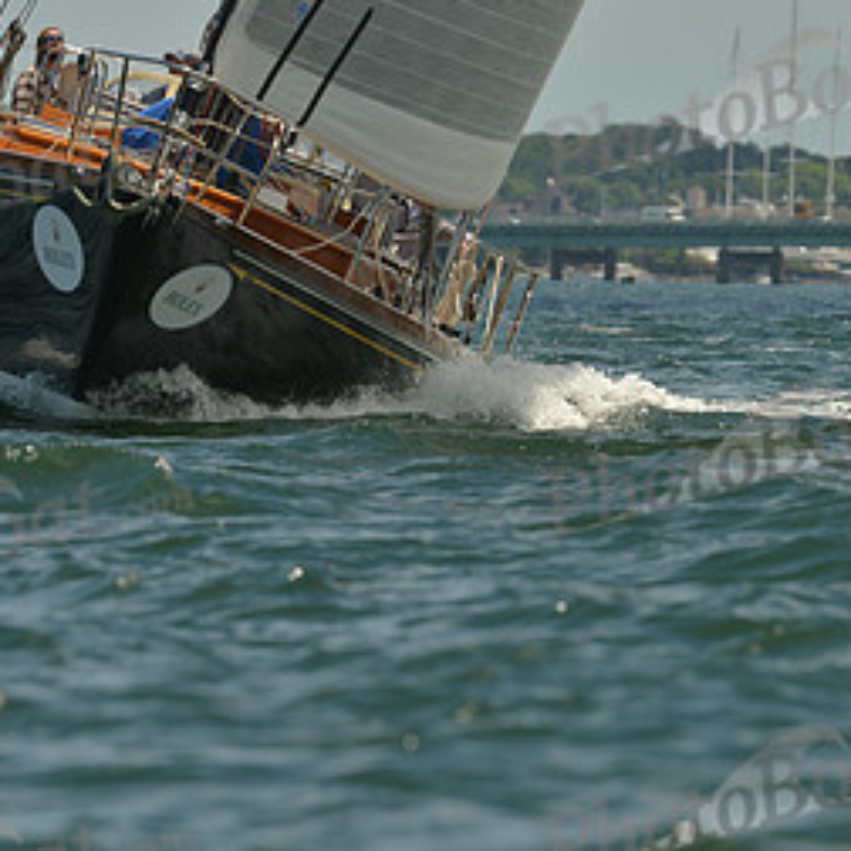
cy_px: 323
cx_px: 371
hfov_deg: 2.2
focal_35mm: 782
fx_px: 21750
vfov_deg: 2.2
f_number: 7.1
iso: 200
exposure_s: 1/1000
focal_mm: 400
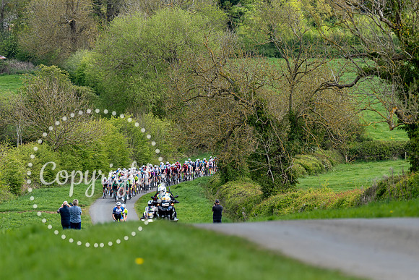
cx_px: 179
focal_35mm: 276
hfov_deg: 7.5
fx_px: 3215
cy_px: 128
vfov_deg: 5.0
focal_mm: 200
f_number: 3.5
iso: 200
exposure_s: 1/1000
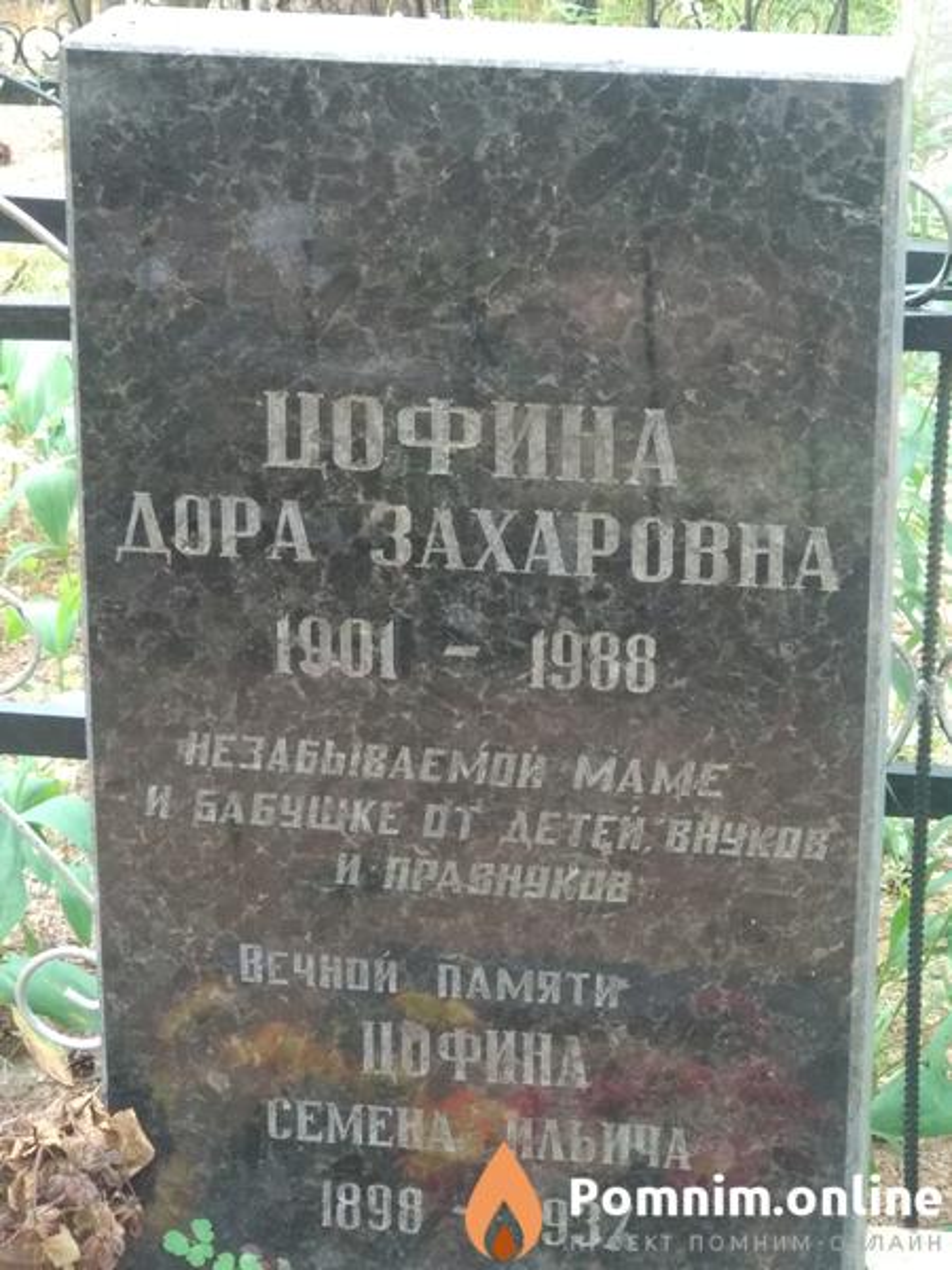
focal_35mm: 52
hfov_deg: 28.0
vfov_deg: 36.8
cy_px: 635
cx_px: 476
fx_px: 1907
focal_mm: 5.99
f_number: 2.6
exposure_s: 1/60
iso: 640
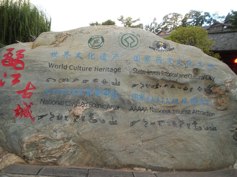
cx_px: 118
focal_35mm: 36
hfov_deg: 51.4
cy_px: 88
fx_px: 246
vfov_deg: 39.7
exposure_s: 1/36.1
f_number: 3.5
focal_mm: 6.3
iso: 239
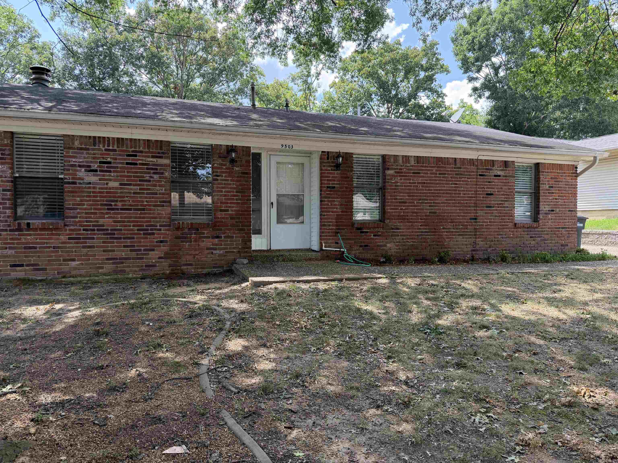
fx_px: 428
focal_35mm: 24
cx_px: 309
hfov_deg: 71.6
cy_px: 232
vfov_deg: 56.8
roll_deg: -0.5
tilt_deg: -0.9
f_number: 1.78
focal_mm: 6.76
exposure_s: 1/571
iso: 100
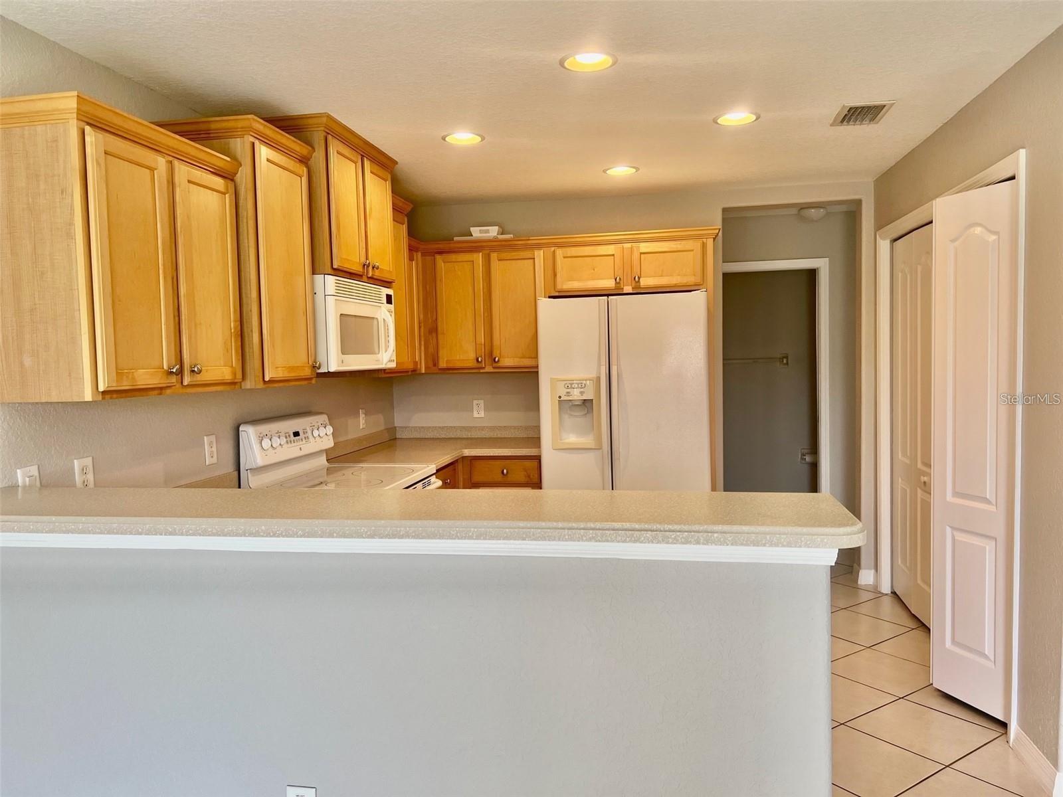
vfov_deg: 53.1
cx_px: 532
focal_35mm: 26
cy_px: 398
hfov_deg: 67.3
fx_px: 798
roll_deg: +1.2
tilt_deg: -2.3
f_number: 1.5
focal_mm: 5.7
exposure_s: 1/160
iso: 64
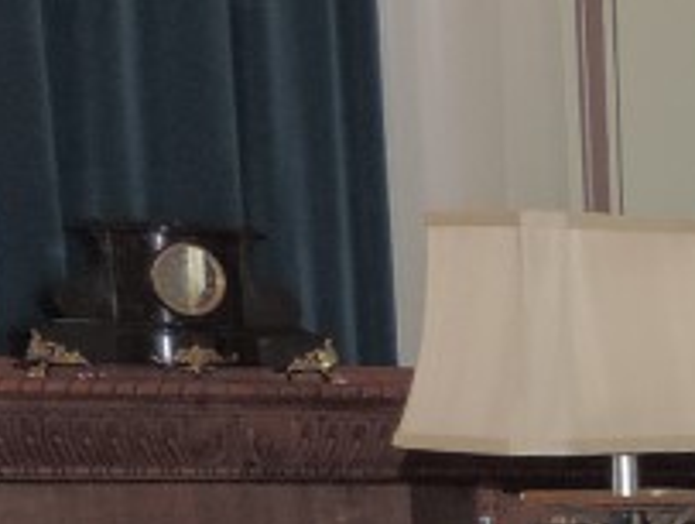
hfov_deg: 11.3
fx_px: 3037
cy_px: 1230
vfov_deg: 9.0
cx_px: 1568
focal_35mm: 151
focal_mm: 5.3
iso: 200
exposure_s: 1/30
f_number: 3.1
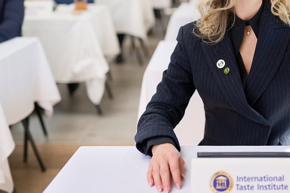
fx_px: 540
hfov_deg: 28.8
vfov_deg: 20.2
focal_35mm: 67
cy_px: 53
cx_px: 264
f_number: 1.6
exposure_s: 1/160
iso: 64
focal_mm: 35
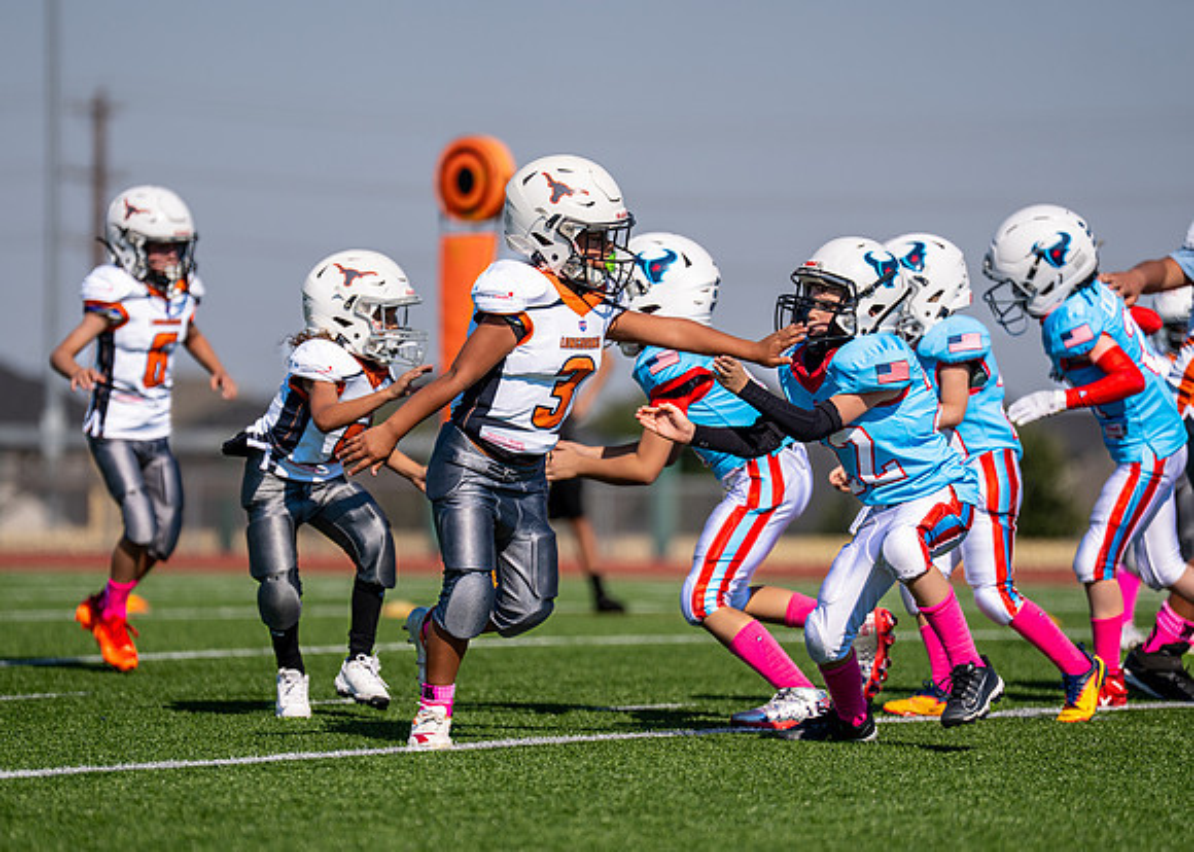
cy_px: 466
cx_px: 485
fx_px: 7956
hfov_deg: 8.6
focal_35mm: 235
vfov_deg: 6.1
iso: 100
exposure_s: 1/3200
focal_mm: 200
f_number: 2.8
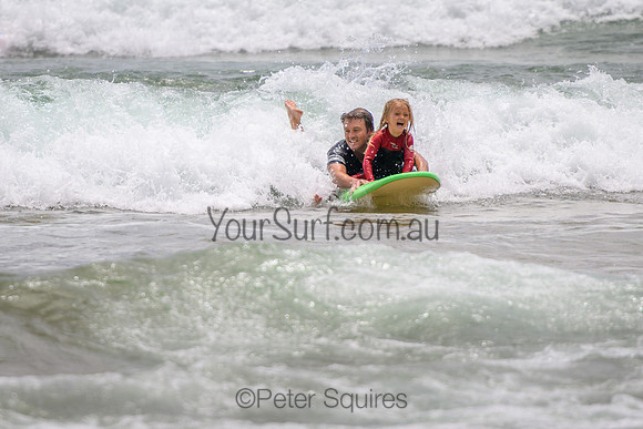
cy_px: 189
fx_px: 9823
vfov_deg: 2.5
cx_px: 293
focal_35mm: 550
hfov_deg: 3.7
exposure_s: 1/2000
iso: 140
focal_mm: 400
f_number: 5.6
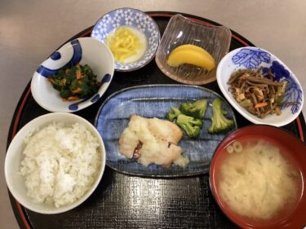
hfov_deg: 58.4
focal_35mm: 31
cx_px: 153
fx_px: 274
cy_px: 114
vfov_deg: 45.4
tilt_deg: -75.0
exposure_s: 1/50
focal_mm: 3.3
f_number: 2.4
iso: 250
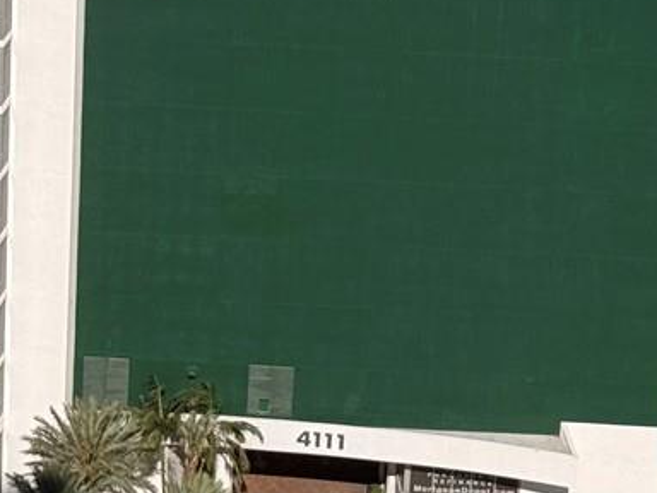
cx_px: 481
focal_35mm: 200
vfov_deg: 7.4
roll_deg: -4.5
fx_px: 3796
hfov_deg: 9.9
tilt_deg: -25.6
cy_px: 98
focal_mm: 6.76
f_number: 1.78
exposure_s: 1/11364
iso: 64
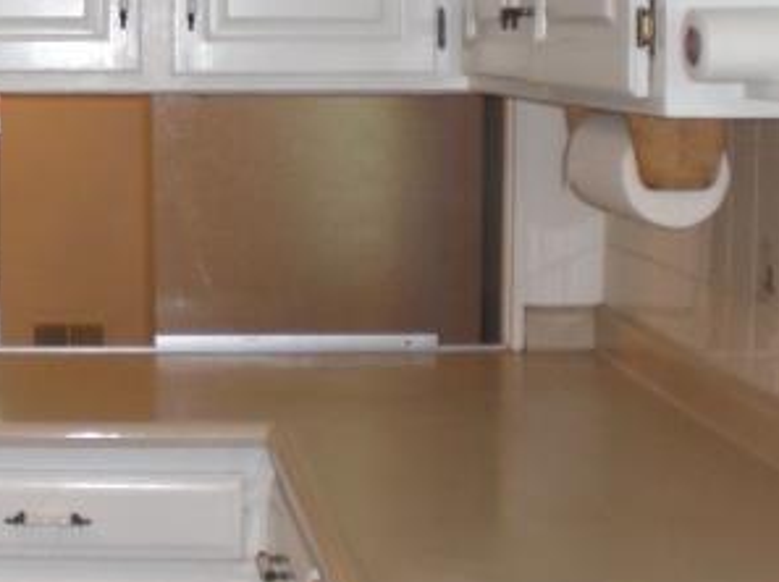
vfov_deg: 17.6
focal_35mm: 82
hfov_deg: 22.8
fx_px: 1843
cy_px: 34
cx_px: -18
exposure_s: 1/60
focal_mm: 6.3
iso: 200
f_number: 3.1
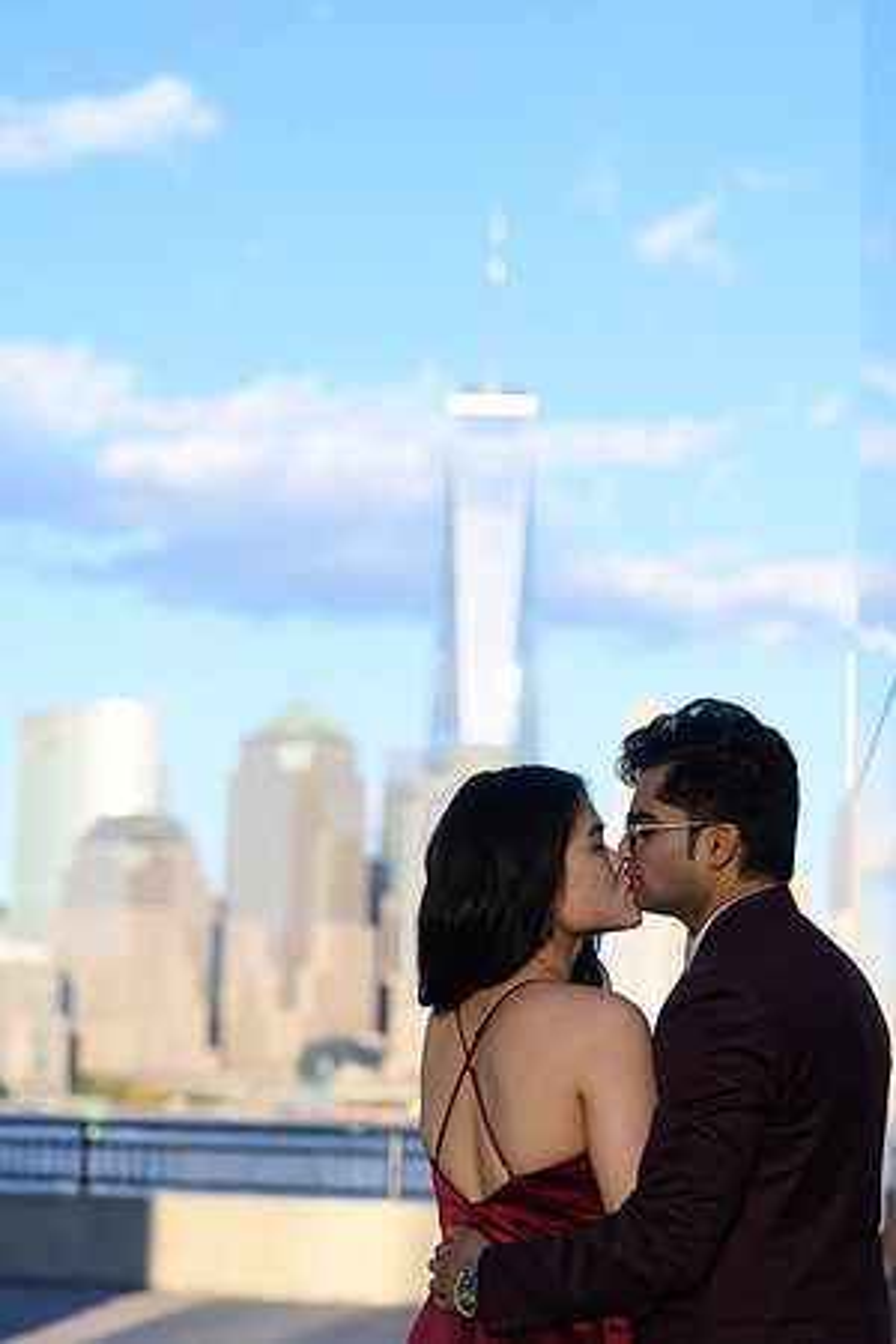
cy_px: 672
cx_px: 448
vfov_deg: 23.9
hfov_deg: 16.1
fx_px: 3173
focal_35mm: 85
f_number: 4
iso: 160
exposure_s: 1/640
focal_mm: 85
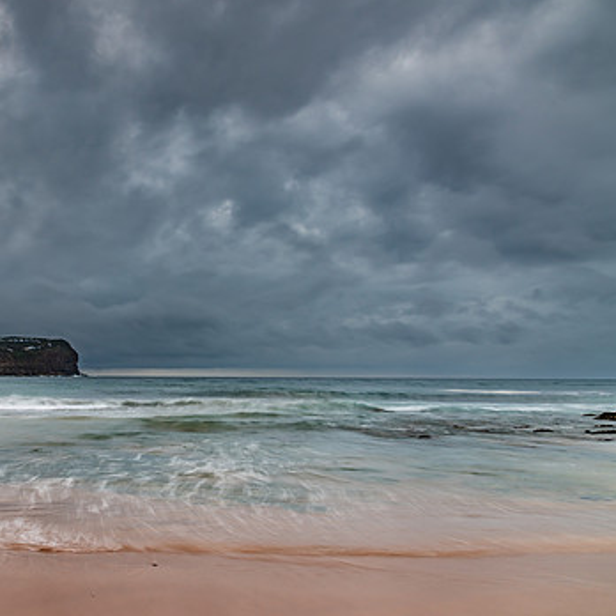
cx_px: 131
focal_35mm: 34
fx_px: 685
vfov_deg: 48.4
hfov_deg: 46.2
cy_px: 279
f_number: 11
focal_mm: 24
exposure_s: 1.3
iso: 64
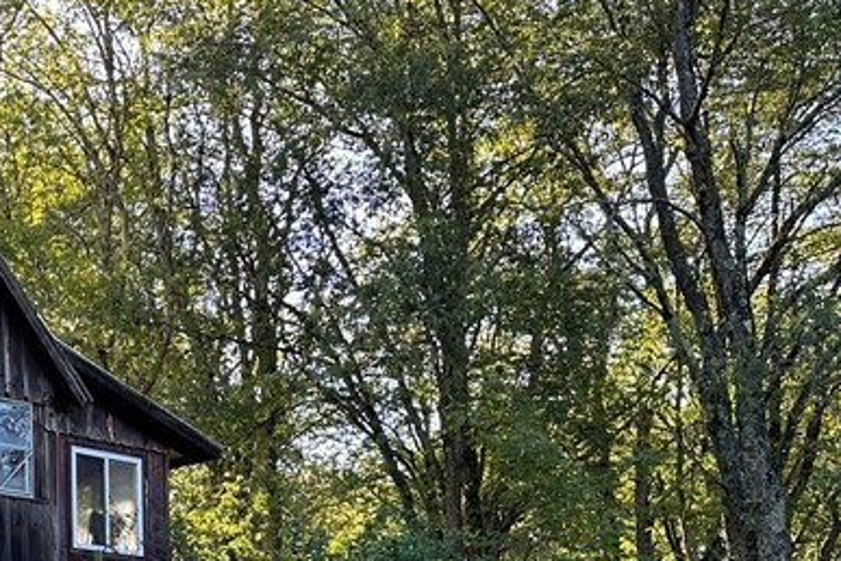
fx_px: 1542
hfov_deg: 28.3
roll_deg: +0.3
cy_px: 631
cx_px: -33
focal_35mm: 66
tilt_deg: +5.6
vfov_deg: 19.7
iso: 80
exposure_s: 1/324
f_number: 1.78
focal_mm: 6.86
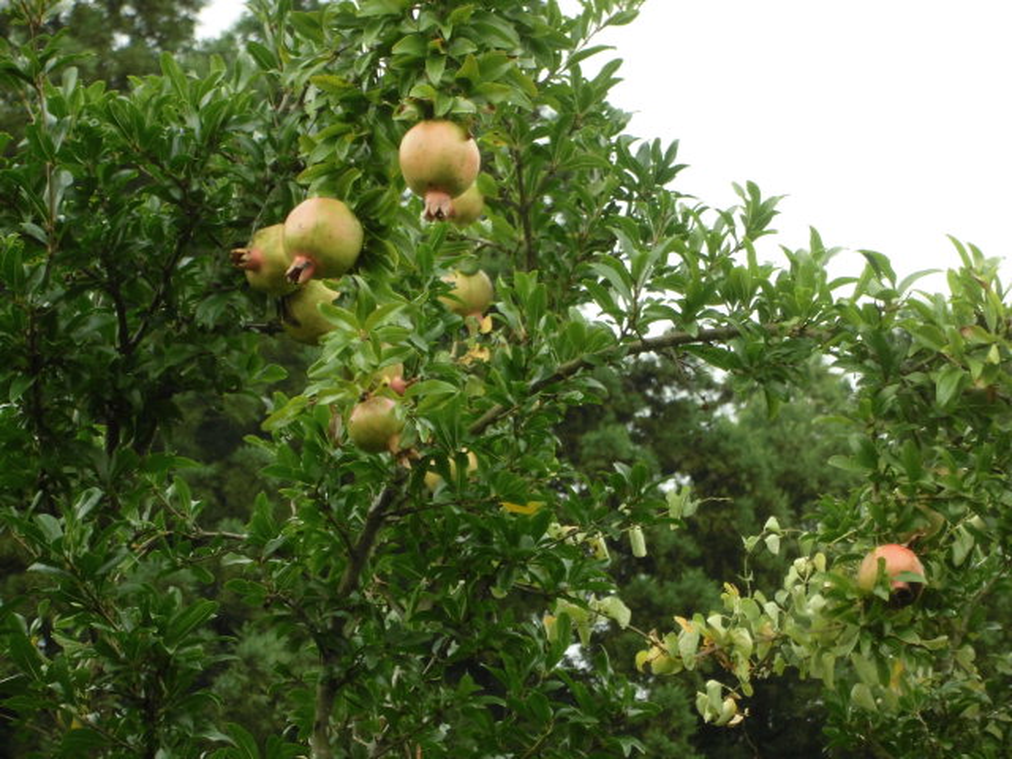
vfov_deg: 9.5
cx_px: 506
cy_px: 380
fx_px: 4561
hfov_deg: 12.7
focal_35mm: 156
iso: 100
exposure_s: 1/100
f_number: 6.5
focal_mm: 27.6
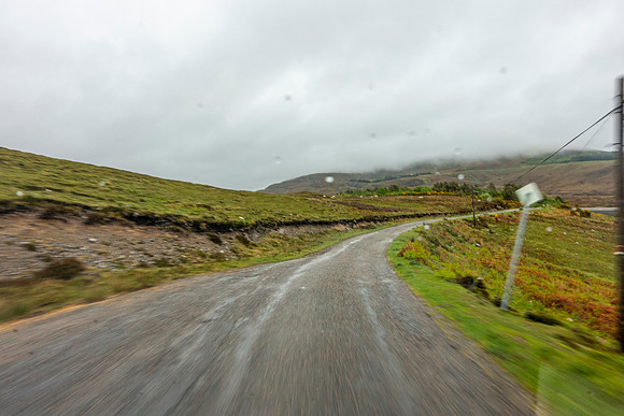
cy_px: 208
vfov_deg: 53.2
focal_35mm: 24
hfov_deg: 73.7
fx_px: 416
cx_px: 312
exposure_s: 1/30
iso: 160
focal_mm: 8.8
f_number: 8
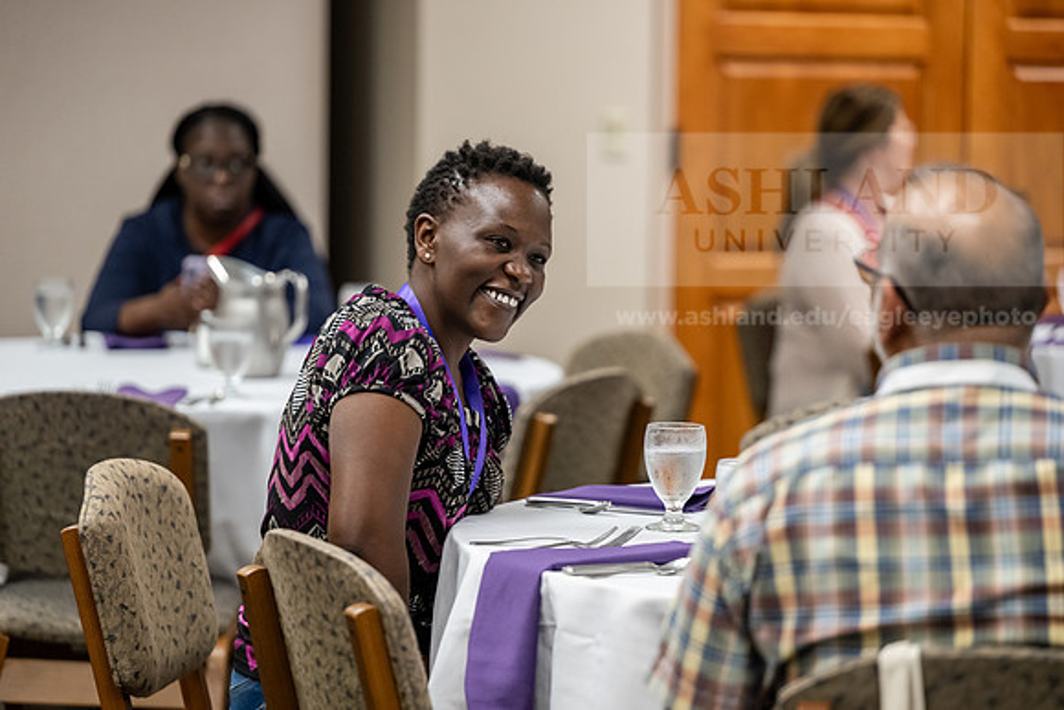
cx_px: 532
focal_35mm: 130
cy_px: 355
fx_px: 3843
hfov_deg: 15.8
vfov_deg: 10.6
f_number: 2.8
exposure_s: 1/200
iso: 2000
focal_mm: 130
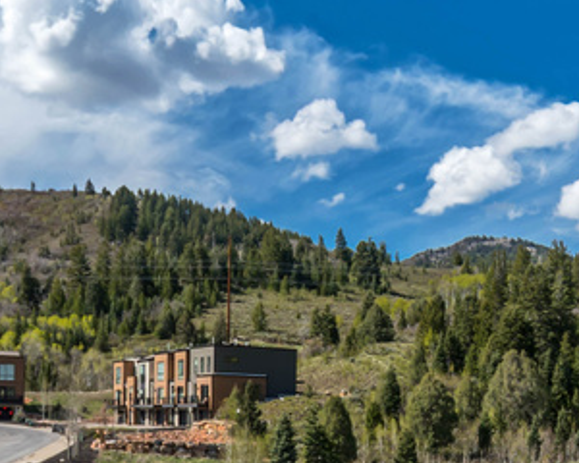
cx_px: 371
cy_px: 427
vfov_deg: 29.9
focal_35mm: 48
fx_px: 823
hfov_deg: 38.5
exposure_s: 1/1000
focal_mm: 10
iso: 100
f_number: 4.5
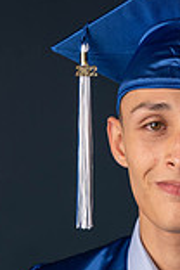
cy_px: 254
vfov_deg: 10.8
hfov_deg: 7.2
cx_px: 164
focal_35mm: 190
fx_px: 1425
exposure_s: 1/100
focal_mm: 66
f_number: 5.6
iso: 200
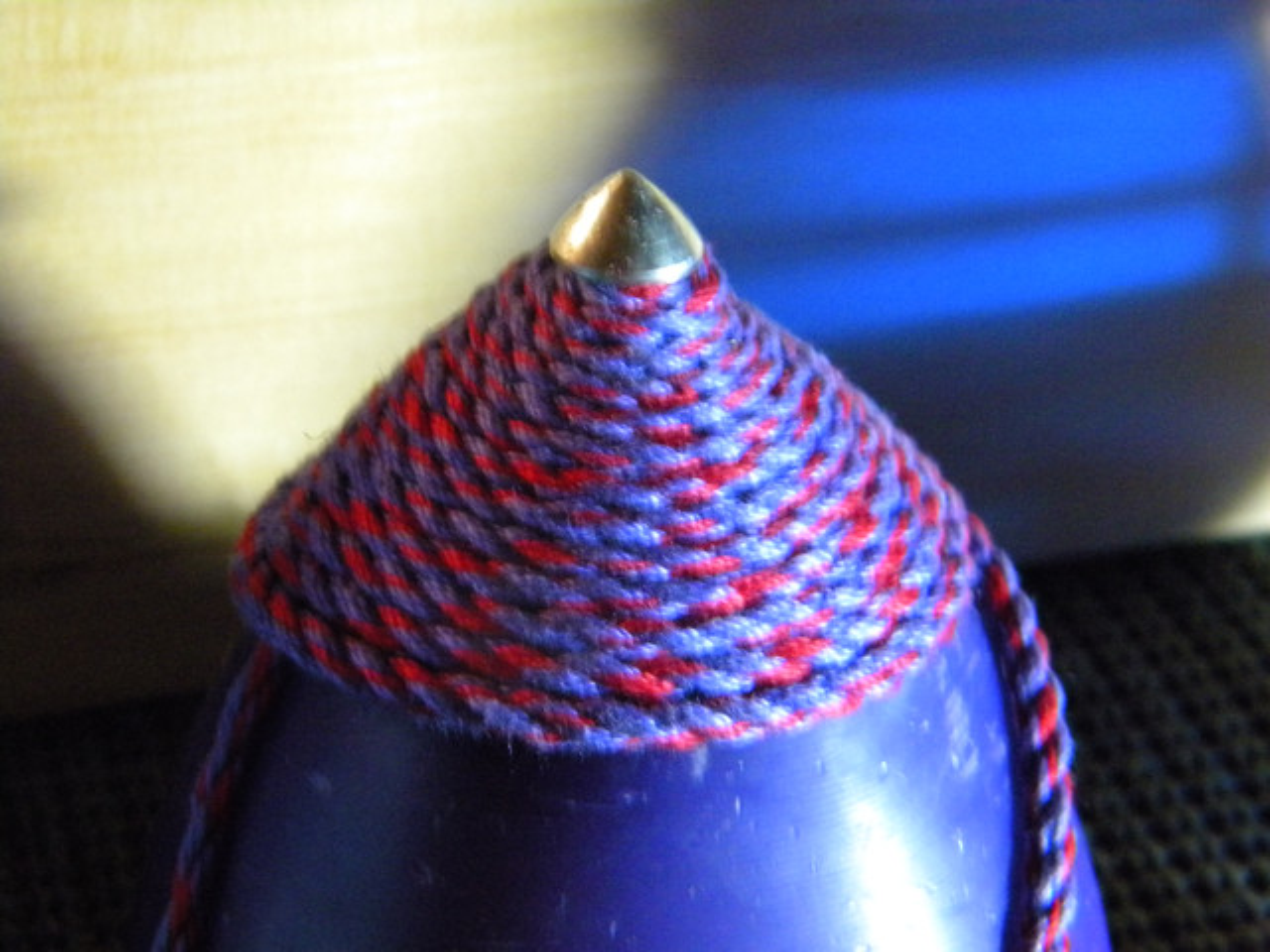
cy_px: 476
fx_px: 3045
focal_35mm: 83
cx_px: 635
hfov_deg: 23.6
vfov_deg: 17.8
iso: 800
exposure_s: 1/14.8
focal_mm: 15.1
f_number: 4.5
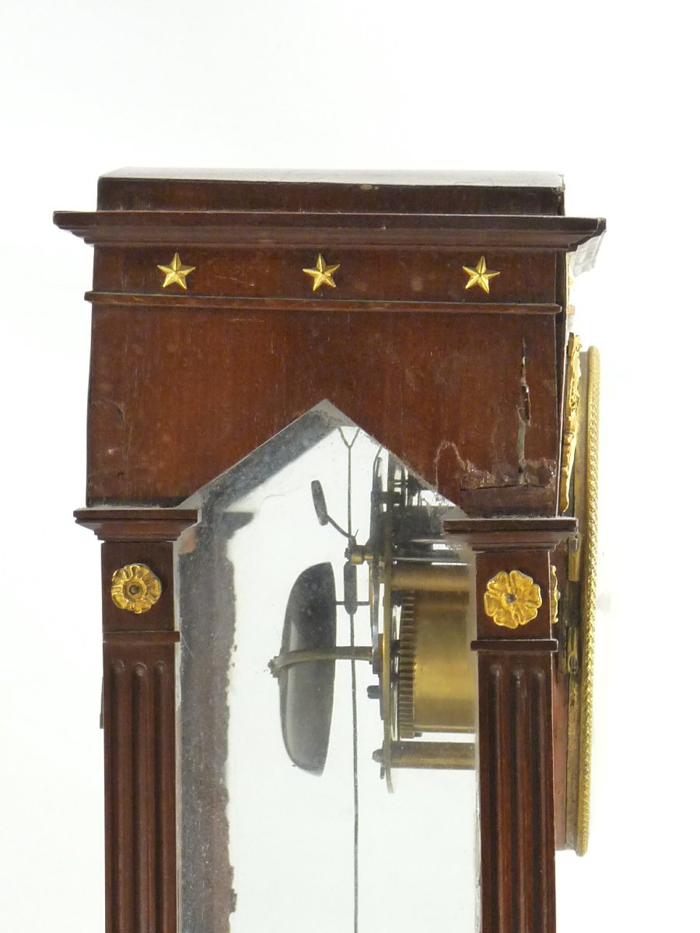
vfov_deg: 9.0
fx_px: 5959
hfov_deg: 6.7
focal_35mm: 221
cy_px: 466
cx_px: 350
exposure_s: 1/20
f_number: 3.6
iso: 400
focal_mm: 22.3
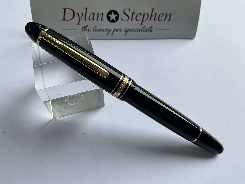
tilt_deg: -58.3
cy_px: 92
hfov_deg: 61.7
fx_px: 205
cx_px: 122
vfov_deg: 48.2
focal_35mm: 29
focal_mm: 3
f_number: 1.8
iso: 20
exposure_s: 1/165
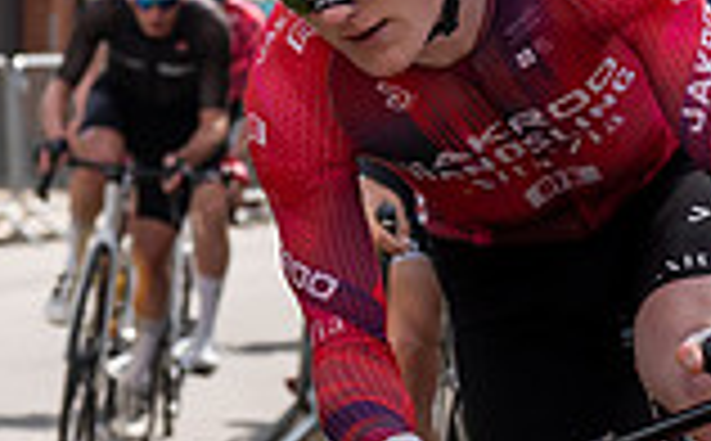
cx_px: -65
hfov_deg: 5.2
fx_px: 7850
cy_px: -309
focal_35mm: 406
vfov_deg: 3.2
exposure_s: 1/1000
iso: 250
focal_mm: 70
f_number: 5
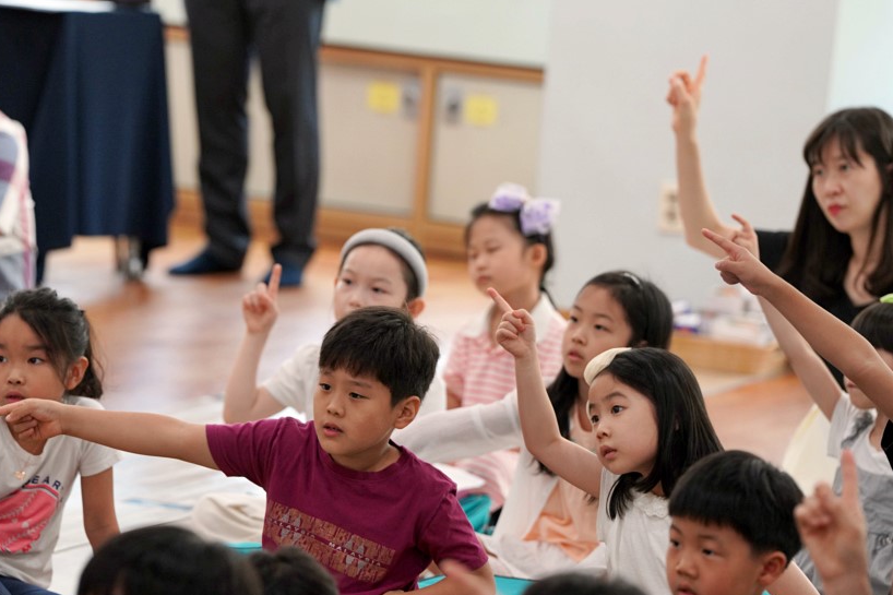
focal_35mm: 220
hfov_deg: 9.4
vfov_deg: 6.2
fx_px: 5456
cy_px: 301
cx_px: 441
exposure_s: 1/250
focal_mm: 200
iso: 2000
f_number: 4
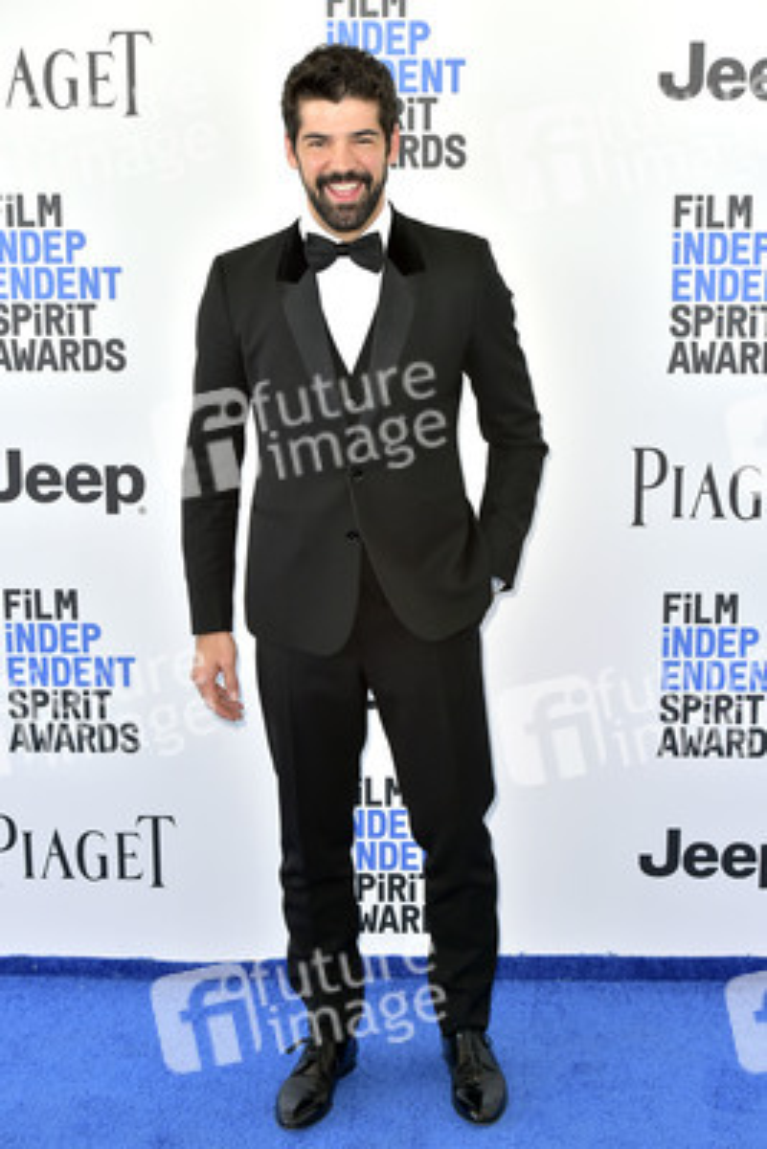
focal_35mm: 70
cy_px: 574
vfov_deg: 28.8
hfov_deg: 19.5
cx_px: 384
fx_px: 2235
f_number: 6.3
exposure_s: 1/320
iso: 500
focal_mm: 70
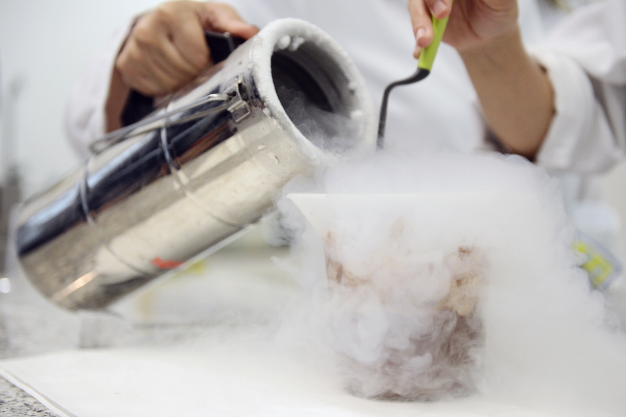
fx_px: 1044
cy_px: 208
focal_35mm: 60
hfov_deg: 33.4
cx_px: 313
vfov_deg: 22.6
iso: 2000
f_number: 2.8
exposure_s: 1/320
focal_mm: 60
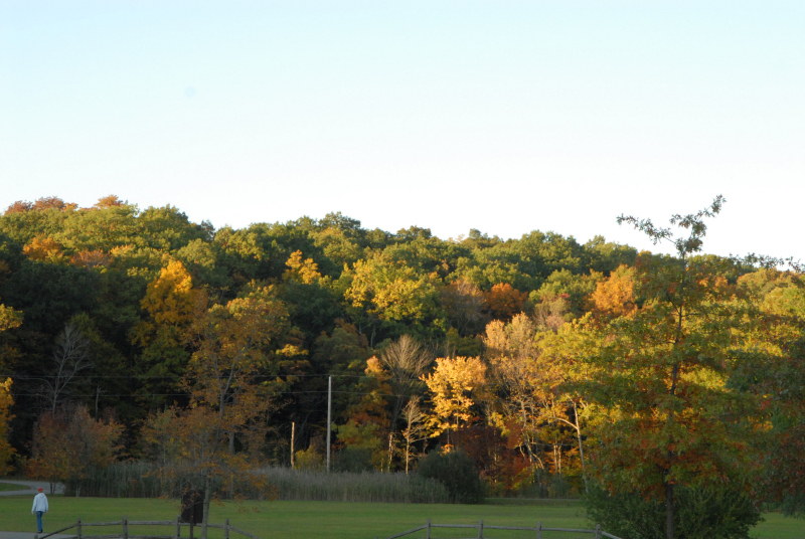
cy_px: 270
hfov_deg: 17.5
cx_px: 402
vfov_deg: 11.8
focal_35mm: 117
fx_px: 2620
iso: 800
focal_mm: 78
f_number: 9
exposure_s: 1/320
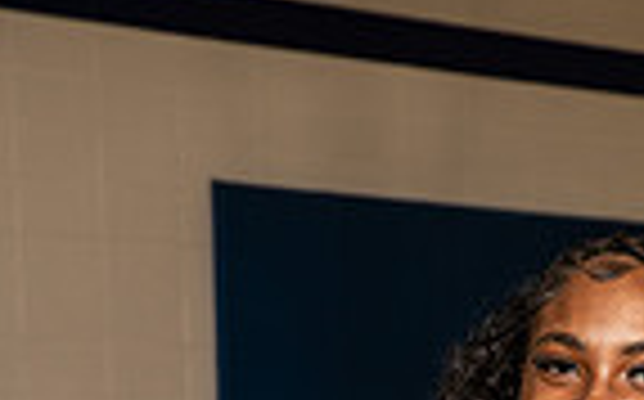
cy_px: 948
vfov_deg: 6.9
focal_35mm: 180
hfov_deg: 11.5
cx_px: 671
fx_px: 3155
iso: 320
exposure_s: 1/250
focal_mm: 56
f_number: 7.1
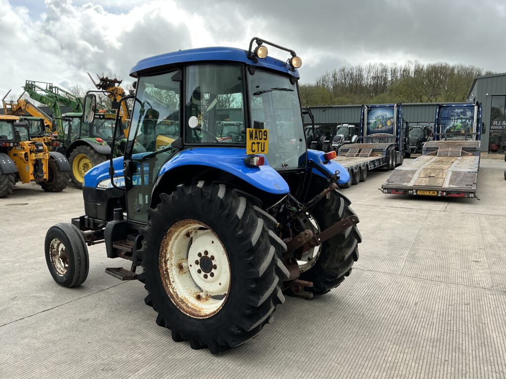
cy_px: 190
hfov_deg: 63.4
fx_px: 409
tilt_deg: -2.8
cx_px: 253
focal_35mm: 28
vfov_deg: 49.7
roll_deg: -2.0
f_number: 1.8
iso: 25
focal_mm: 3
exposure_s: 1/816
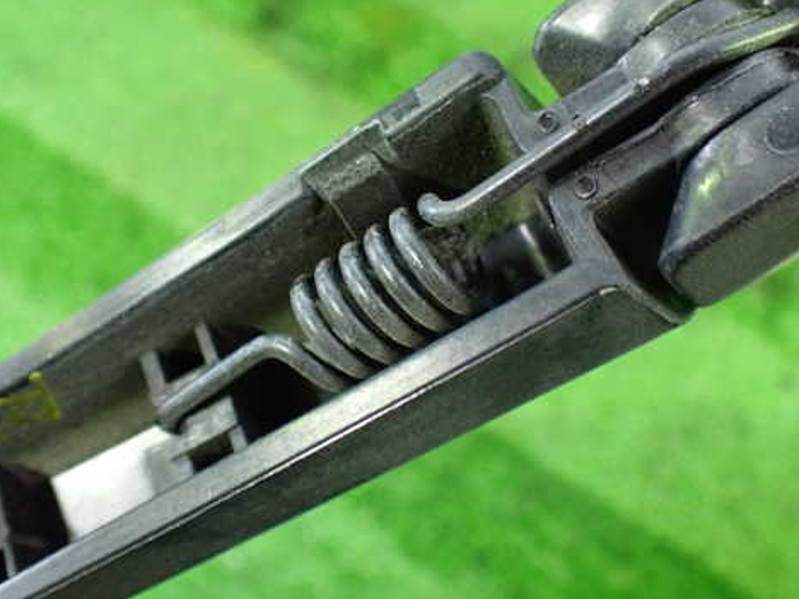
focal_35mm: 41
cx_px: 432
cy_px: 285
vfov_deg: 35.1
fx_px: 946
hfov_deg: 45.7
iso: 800
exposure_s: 1/30
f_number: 2.4
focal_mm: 5.79
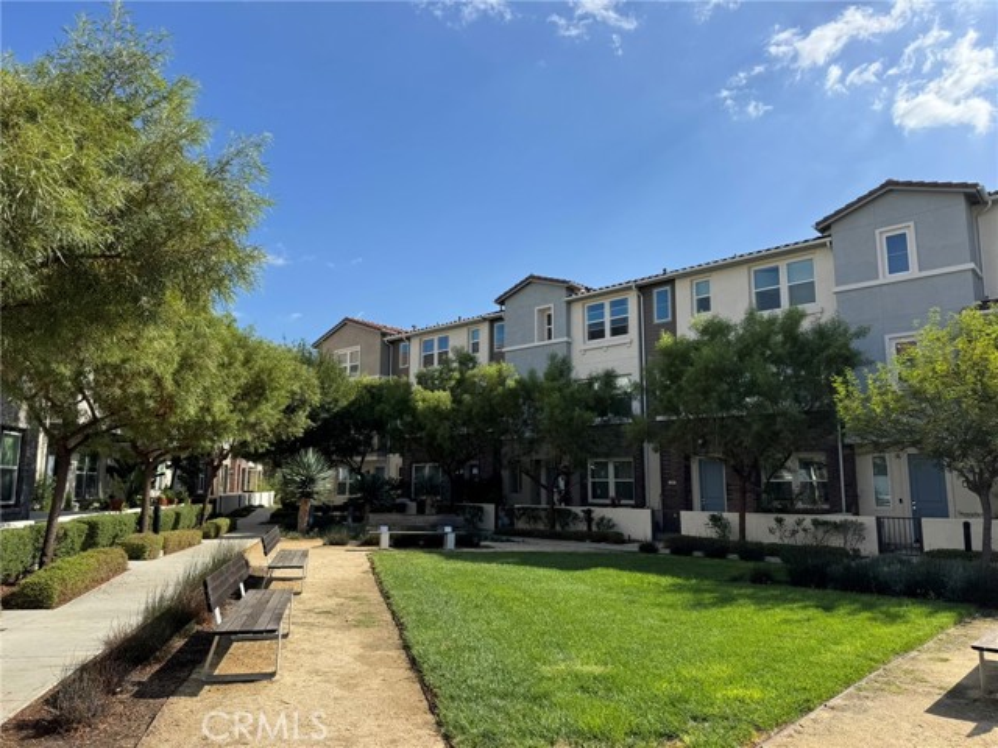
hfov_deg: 71.6
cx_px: 499
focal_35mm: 24
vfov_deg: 56.8
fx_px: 692
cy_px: 374
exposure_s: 1/4049
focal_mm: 6.76
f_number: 1.78
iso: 80
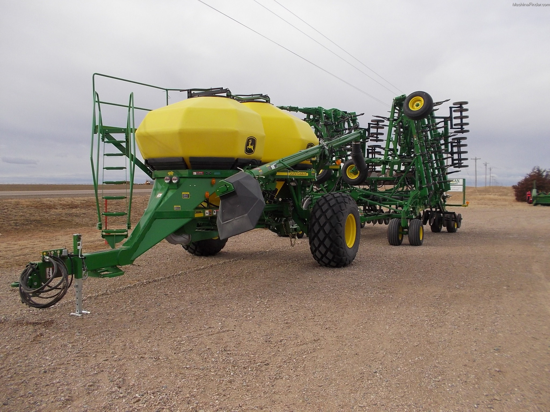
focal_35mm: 29
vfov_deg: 48.2
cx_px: 275
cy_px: 206
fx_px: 461
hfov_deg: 61.7
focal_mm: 4.1
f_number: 3.3
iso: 80
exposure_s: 1/500
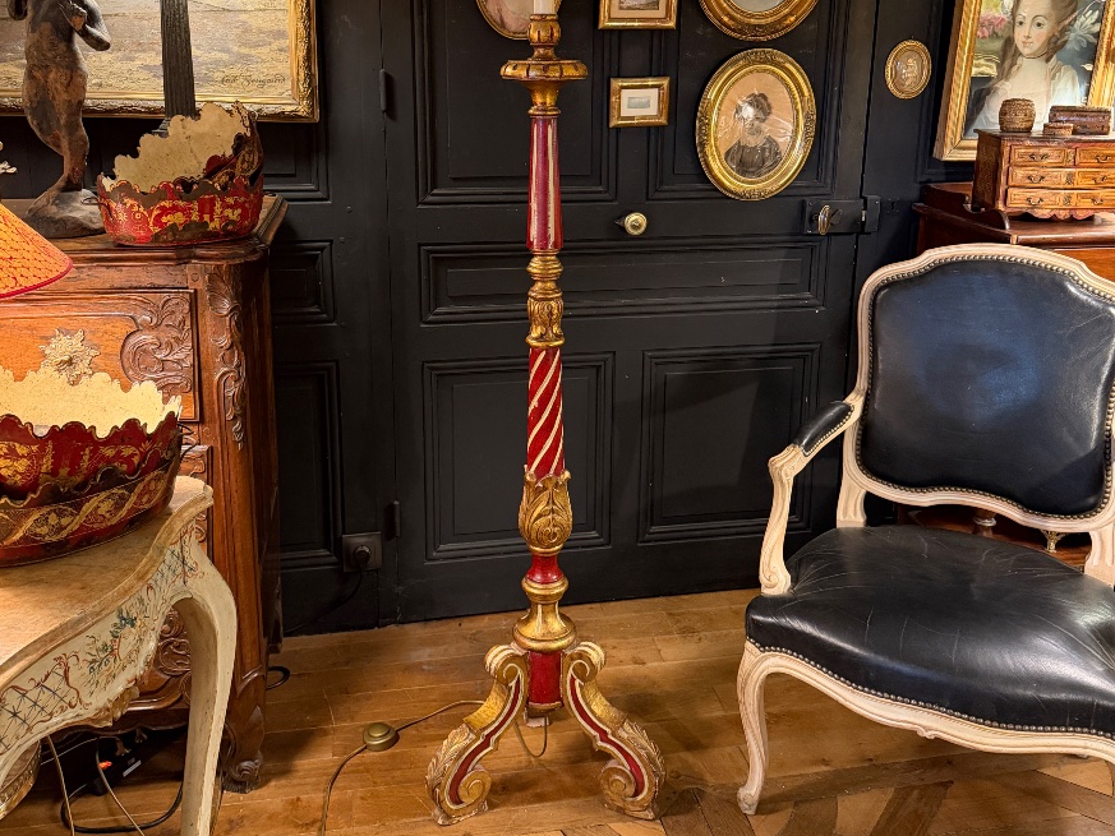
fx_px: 1063
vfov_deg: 42.4
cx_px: 558
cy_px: 276
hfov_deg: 55.3
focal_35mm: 33
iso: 640
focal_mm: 6.76
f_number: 1.78
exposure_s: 1/33
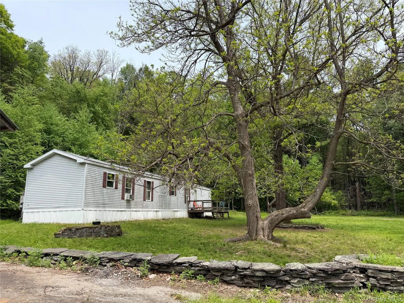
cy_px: 152
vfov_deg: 56.8
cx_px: 202
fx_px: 280
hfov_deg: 71.6
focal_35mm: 24
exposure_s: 1/2703
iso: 100
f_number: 1.78
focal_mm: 6.76
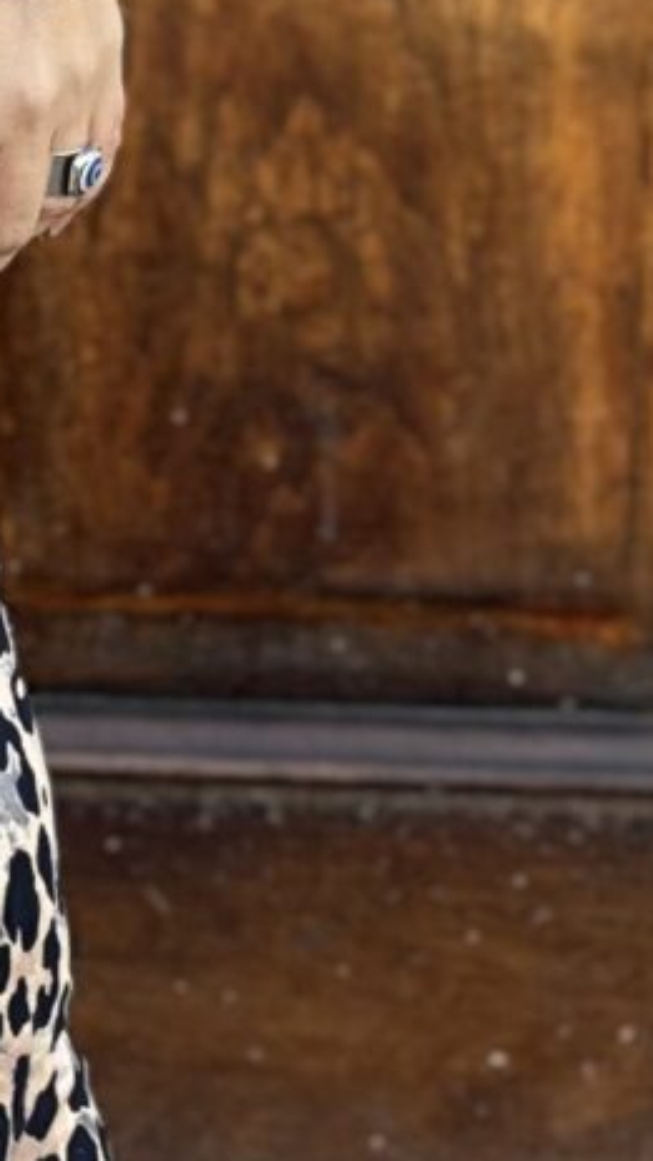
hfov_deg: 7.5
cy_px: -457
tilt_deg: -5.0
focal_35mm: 157
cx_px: -613
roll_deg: -1.0
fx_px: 4831
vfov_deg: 13.1
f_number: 1.6
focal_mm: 5.1
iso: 40
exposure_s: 1/176
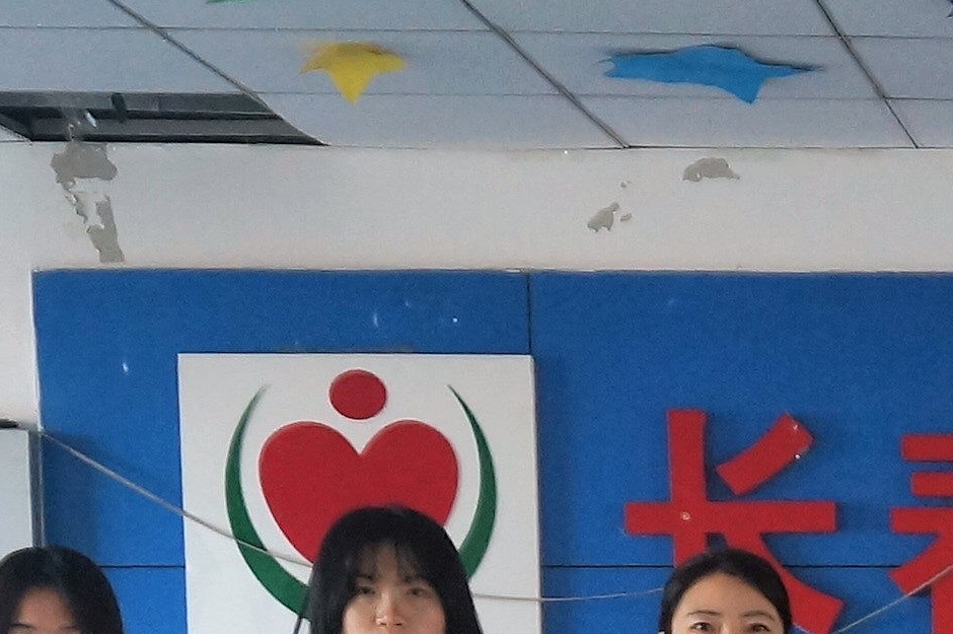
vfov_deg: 7.9
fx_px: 4354
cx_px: 1742
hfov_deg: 11.5
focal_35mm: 165
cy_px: 1335
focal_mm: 21
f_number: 4
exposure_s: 1/60
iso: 500
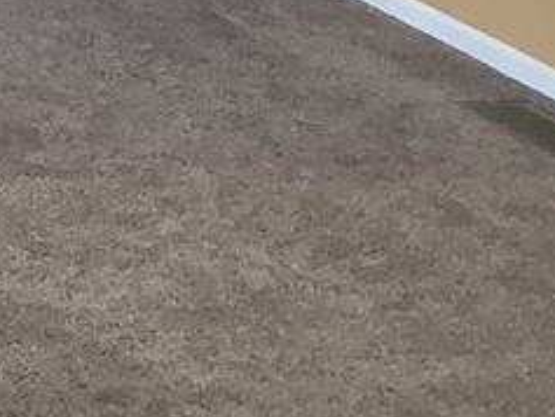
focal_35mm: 134
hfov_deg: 12.8
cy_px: -389
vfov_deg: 10.3
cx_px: -571
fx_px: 2150
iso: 160
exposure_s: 1/60
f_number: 2.4
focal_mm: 3.3
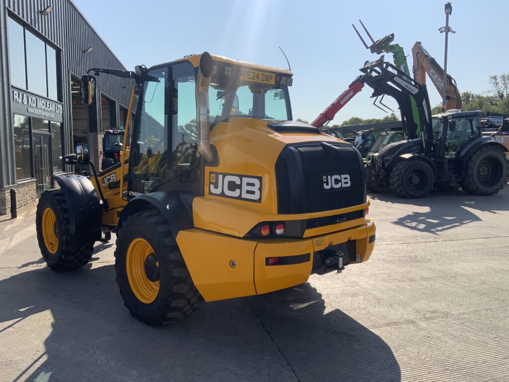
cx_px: 254
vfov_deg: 48.2
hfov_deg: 61.7
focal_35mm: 29
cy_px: 191
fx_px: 426
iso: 16
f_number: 1.8
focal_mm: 3
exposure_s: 1/2427
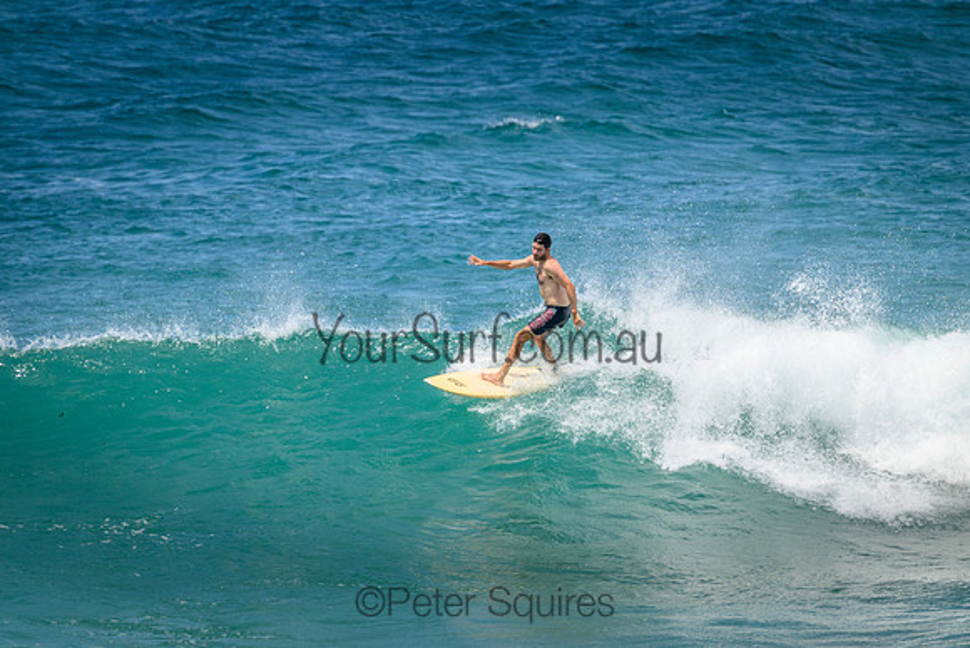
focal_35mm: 800
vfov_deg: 1.7
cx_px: 485
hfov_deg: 2.6
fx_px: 21560
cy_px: 324
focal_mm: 800
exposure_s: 1/2000
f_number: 11
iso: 900
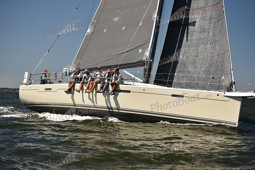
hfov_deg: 28.8
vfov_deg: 19.5
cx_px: 128
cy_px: 85
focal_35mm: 70
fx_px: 496
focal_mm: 70
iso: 250
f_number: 3.2
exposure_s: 1/1600
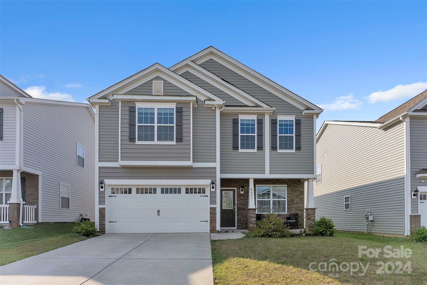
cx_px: 214
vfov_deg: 78.9
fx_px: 173
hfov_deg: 101.9
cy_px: 142
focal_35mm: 15
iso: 400
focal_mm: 14.6
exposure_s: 1/640
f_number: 9
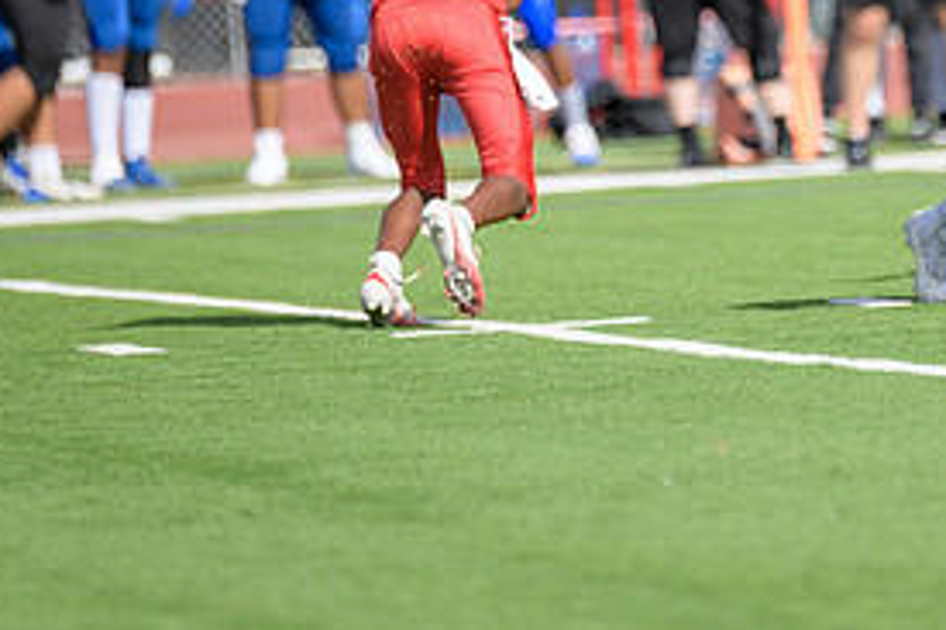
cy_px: -5
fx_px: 16623
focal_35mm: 633
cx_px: 698
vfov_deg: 2.2
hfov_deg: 3.3
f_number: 2.8
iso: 200
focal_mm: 300
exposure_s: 1/3200
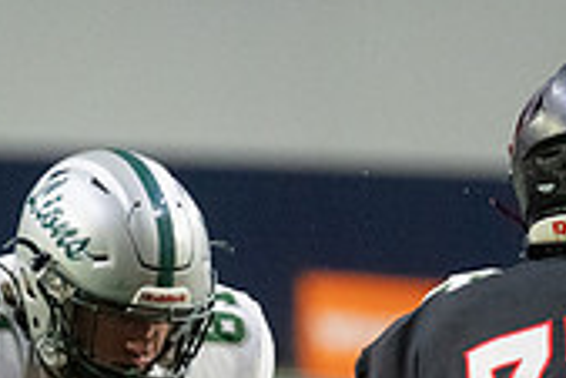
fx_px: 13564
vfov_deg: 1.6
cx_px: 150
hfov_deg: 2.4
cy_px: 586
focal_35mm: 862
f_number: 2.8
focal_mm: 179
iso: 6400
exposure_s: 1/1250
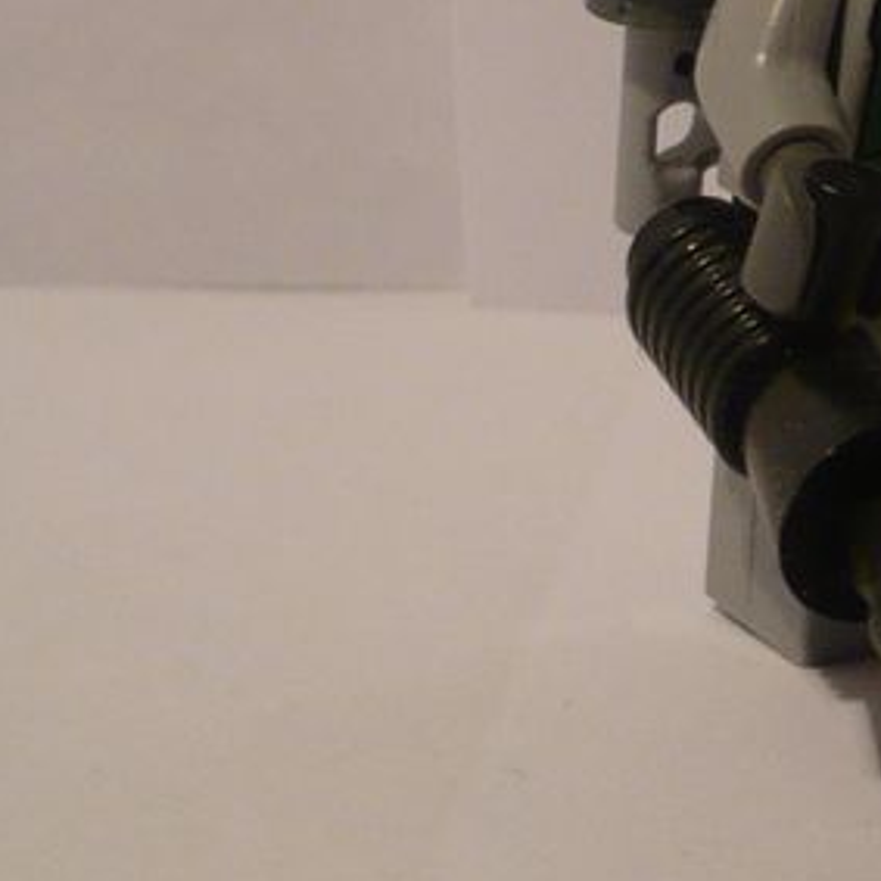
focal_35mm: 140
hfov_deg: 12.1
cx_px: 1197
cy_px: 97
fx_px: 4031
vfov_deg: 12.4
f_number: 2.8
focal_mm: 5.8
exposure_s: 1/30
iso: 100
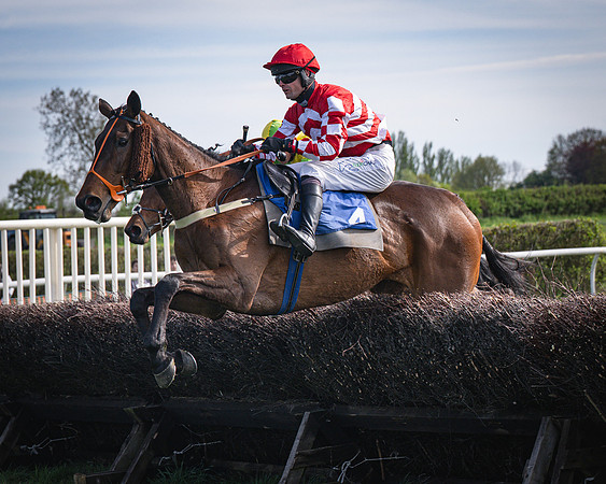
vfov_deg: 11.8
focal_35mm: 131
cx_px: 231
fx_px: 2348
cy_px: 256
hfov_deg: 14.7
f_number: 4
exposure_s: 1/2500
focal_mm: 70
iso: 400
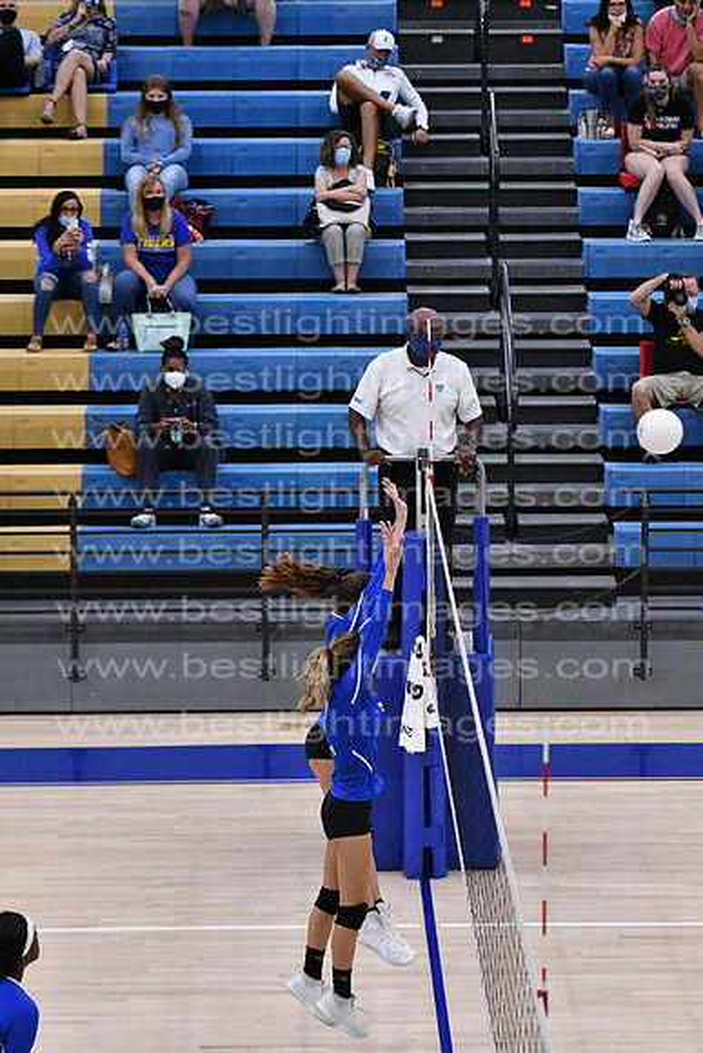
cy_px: 526
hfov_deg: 9.3
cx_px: 352
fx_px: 4303
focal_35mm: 147
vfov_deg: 14.0
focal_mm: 98
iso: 6400
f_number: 3.2
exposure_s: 1/1250
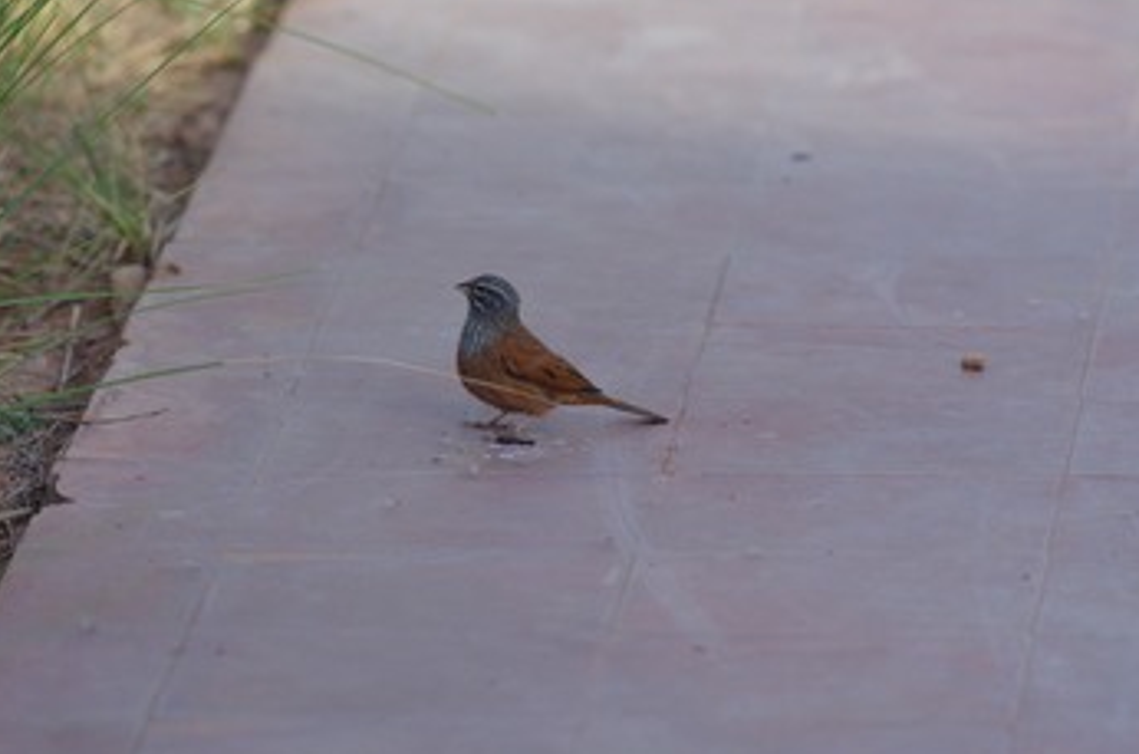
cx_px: 560
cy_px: 352
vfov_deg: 2.6
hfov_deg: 3.9
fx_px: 16856
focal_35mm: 534
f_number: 5
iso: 400
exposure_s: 1/800
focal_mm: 300
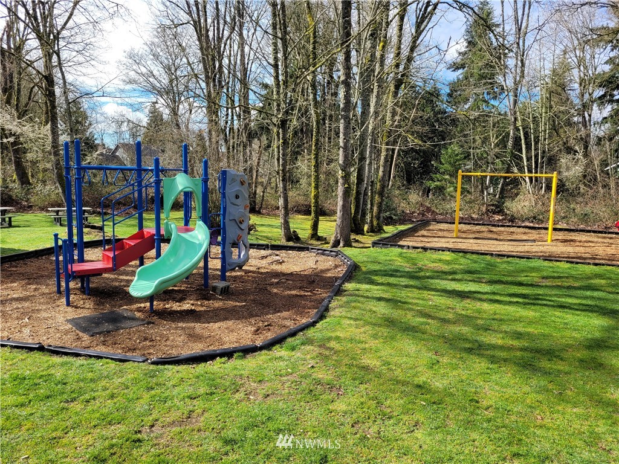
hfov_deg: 67.3
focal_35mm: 26
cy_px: 232
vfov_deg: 53.1
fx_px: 465
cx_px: 310
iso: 40
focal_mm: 5.4
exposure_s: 1/1255
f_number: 1.8
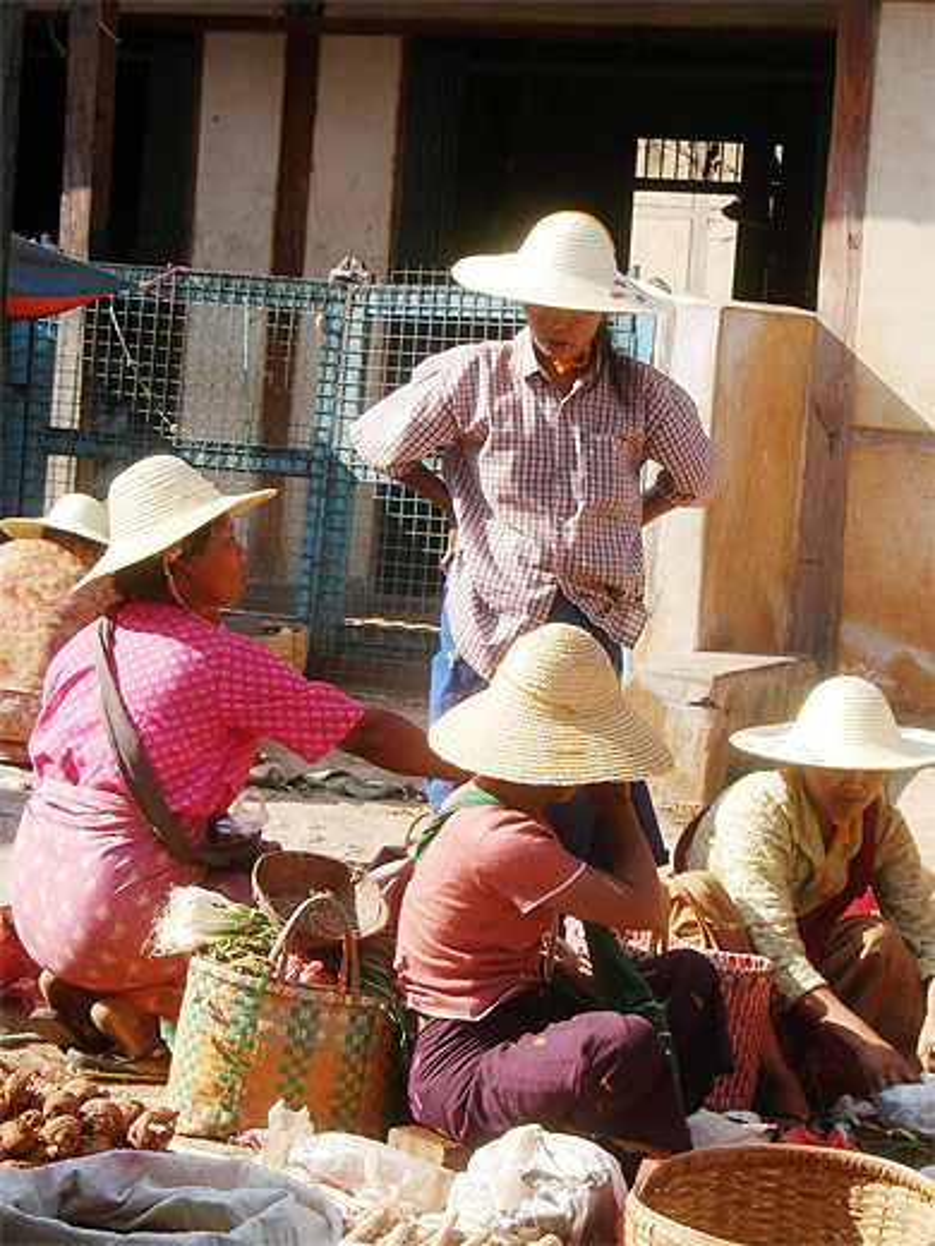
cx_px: 468
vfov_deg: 19.1
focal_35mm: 103
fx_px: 3709
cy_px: 623
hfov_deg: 14.4
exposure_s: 1/99.7
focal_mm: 21.3
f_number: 7.8
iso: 50
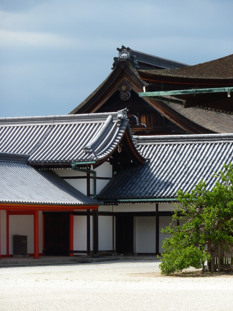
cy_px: 156
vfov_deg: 11.7
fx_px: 1517
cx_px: 116
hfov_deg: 8.8
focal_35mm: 169
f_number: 4.5
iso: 80
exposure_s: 1/250
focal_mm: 27.8
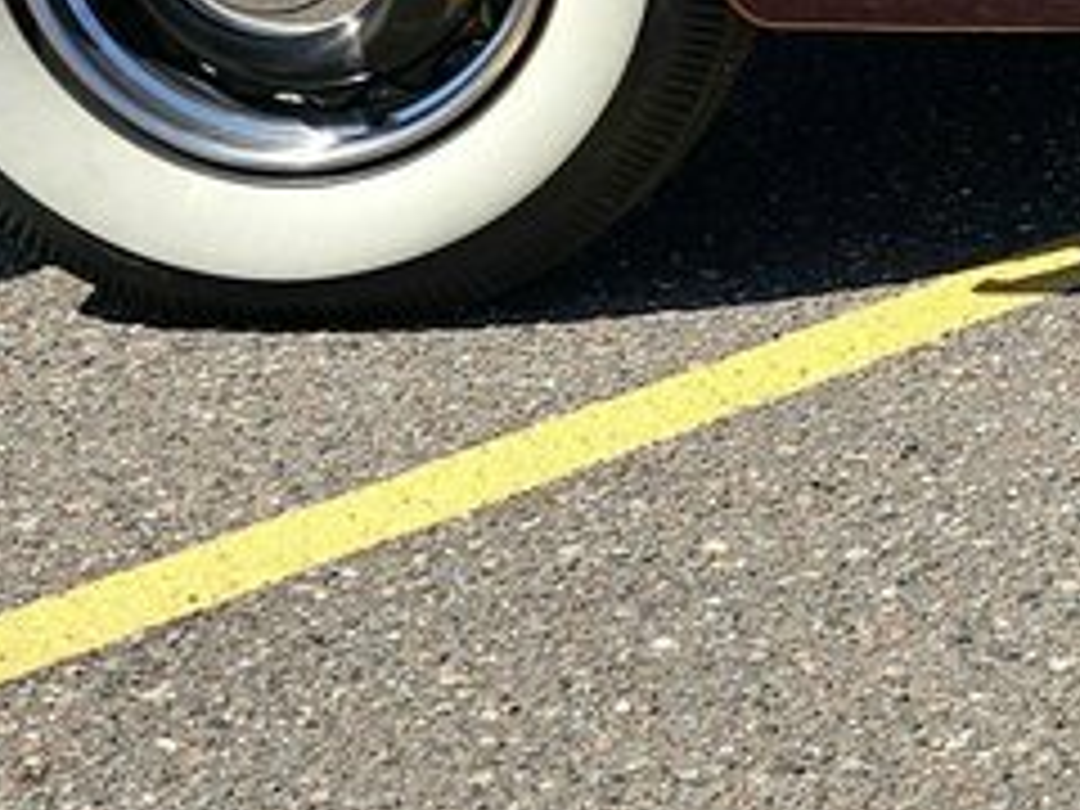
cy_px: -405
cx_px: 2160
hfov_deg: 14.3
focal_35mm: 115
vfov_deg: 12.3
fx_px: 3588
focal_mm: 6.3
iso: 10
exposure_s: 1/532
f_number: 1.7
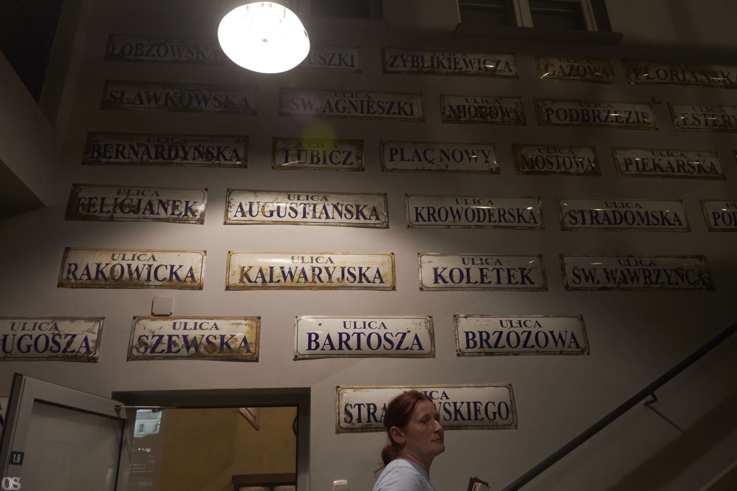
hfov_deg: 67.4
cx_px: 368
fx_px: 553
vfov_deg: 47.9
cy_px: 246
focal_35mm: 27
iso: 1250
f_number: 3.5
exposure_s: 1/30
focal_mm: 18
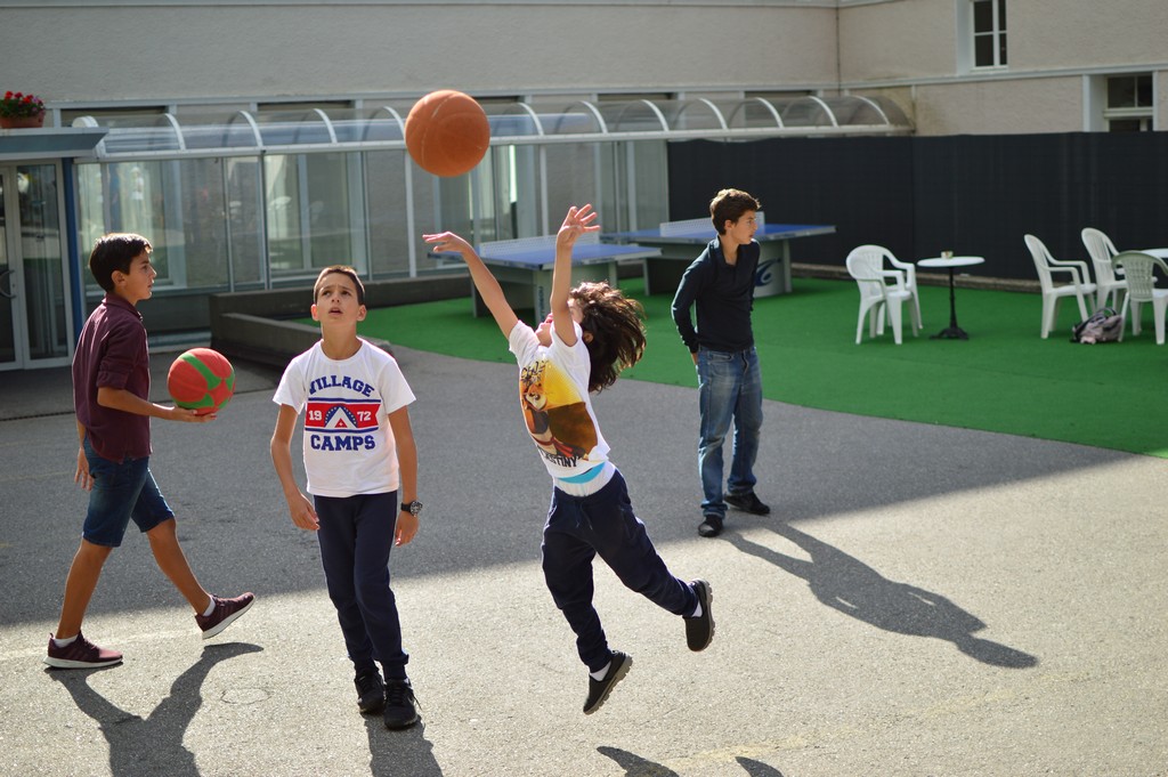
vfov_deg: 25.7
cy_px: 388
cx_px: 584
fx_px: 1702
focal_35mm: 52
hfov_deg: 37.9
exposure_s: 1/2500
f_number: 1.8
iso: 100
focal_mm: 35
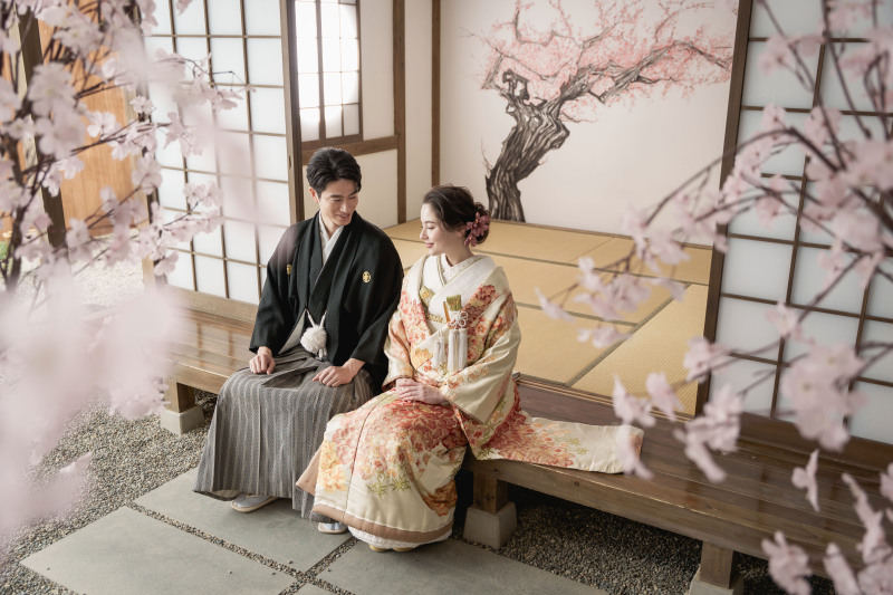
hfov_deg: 56.7
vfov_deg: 39.5
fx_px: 828
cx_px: 446
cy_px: 298
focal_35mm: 33
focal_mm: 33.4
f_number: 2.8
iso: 250
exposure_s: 1/80
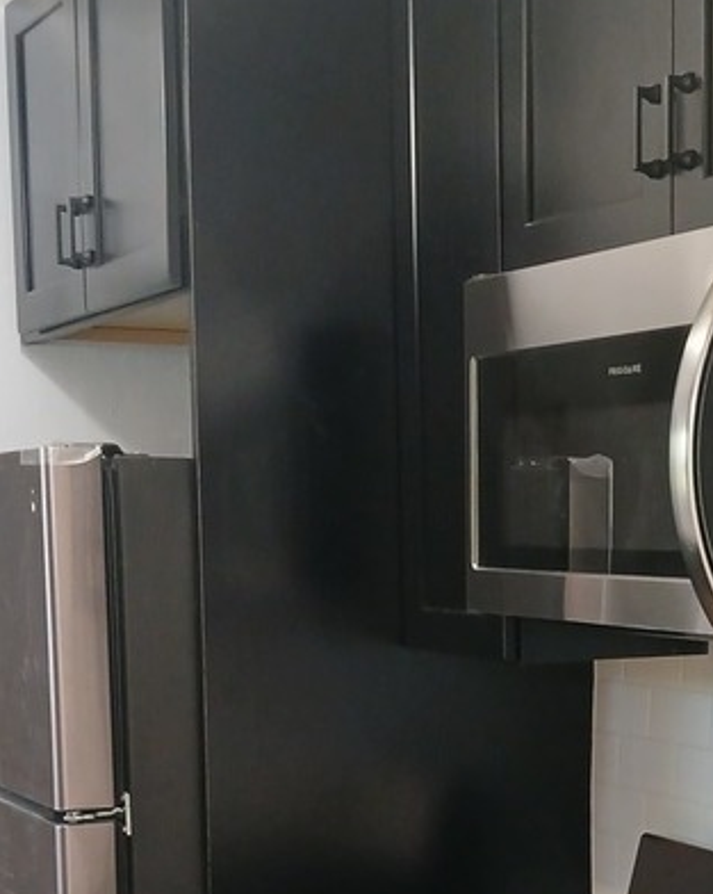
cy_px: 773
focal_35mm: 70
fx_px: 1849
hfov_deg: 21.5
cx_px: 590
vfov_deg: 26.4
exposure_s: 1/60
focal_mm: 3.98
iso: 200
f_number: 1.8
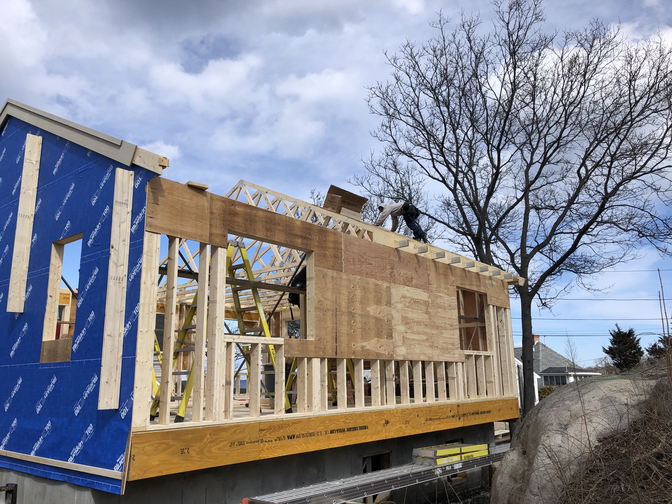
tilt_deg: +13.7
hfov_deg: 63.4
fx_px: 544
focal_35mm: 28
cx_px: 336
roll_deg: +0.7
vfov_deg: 49.7
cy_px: 252
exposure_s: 1/2525
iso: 20
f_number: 1.8
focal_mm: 3.99
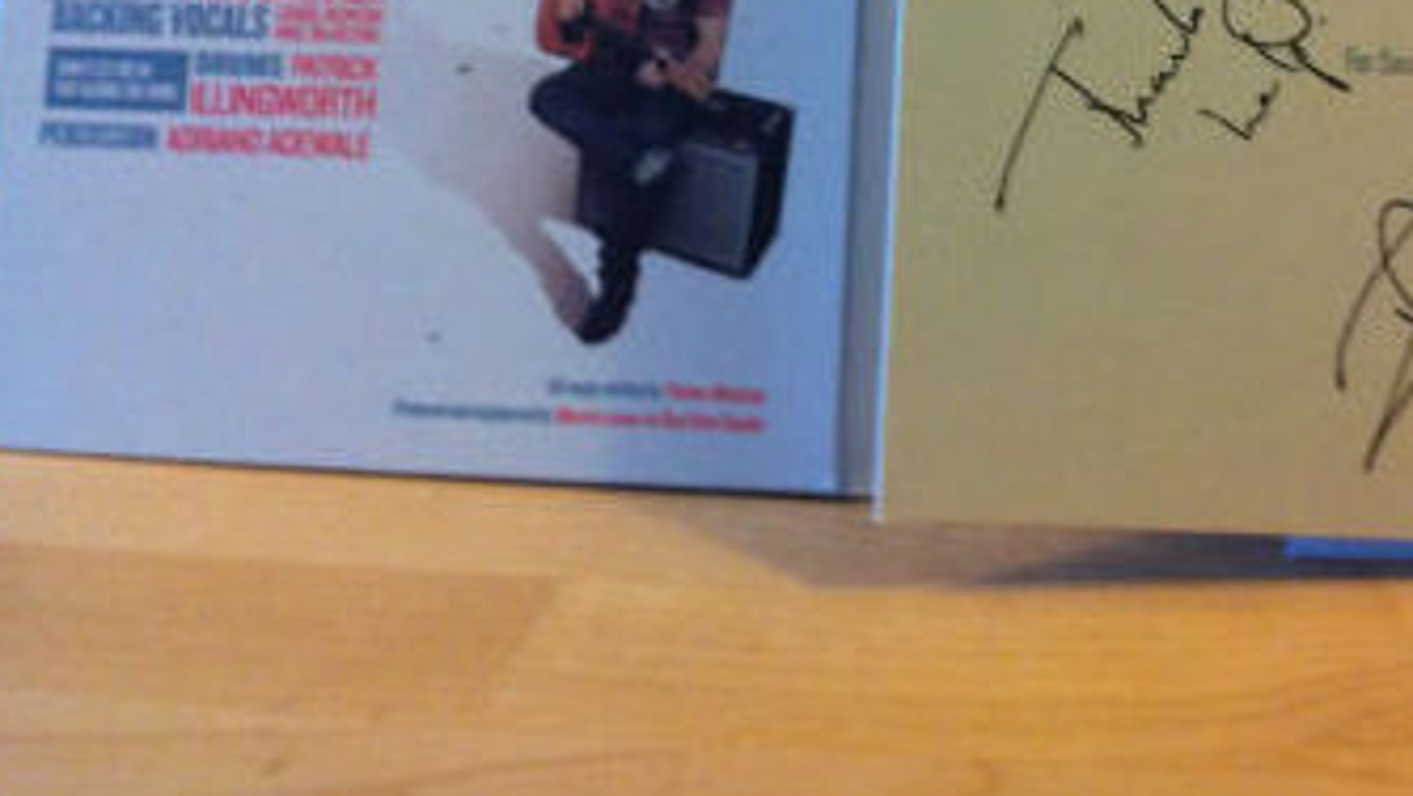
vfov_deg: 20.6
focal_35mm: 57
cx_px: 998
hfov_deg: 36.0
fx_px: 2136
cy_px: 57
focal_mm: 3.85
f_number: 2.8
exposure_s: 1/15
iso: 160
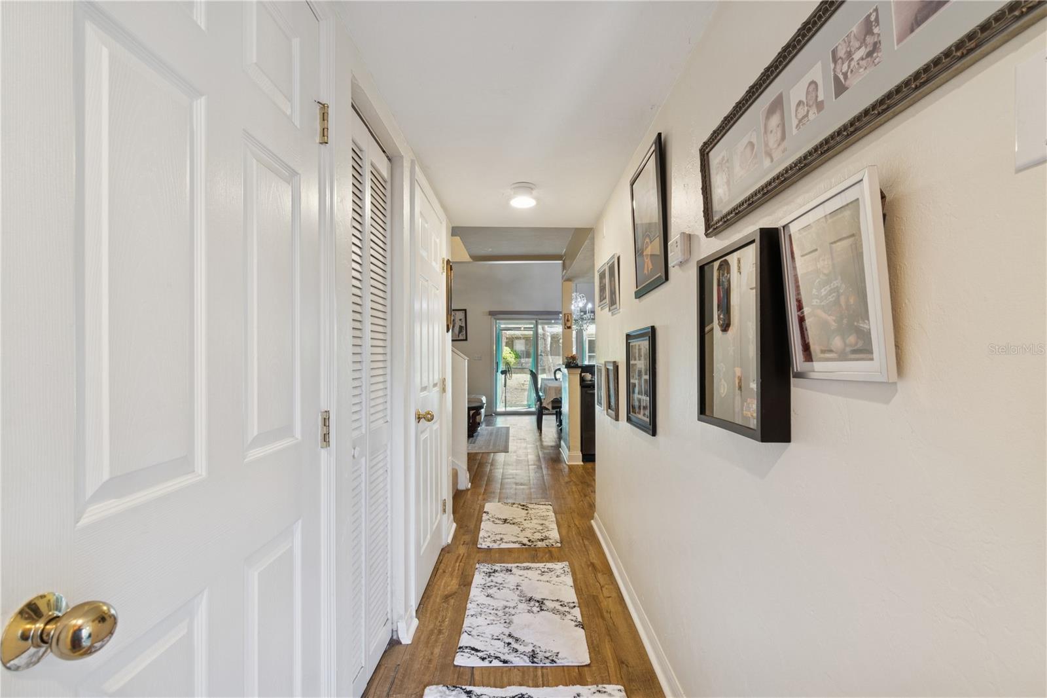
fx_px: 436
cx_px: 524
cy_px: 349
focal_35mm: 15
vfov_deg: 77.3
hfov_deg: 100.4
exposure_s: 1/2.5
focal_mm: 10
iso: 200
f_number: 8
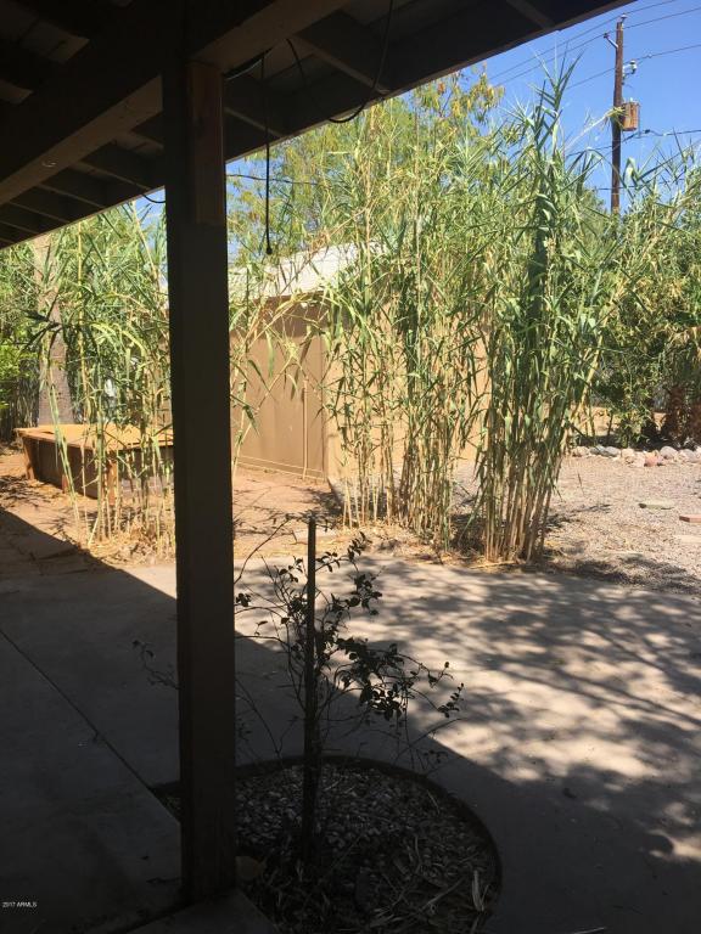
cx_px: 350
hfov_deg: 48.2
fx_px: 783
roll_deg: +0.7
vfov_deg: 61.7
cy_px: 467
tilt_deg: -7.6
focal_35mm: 29
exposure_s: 1/974
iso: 25
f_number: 2.2
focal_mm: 4.15
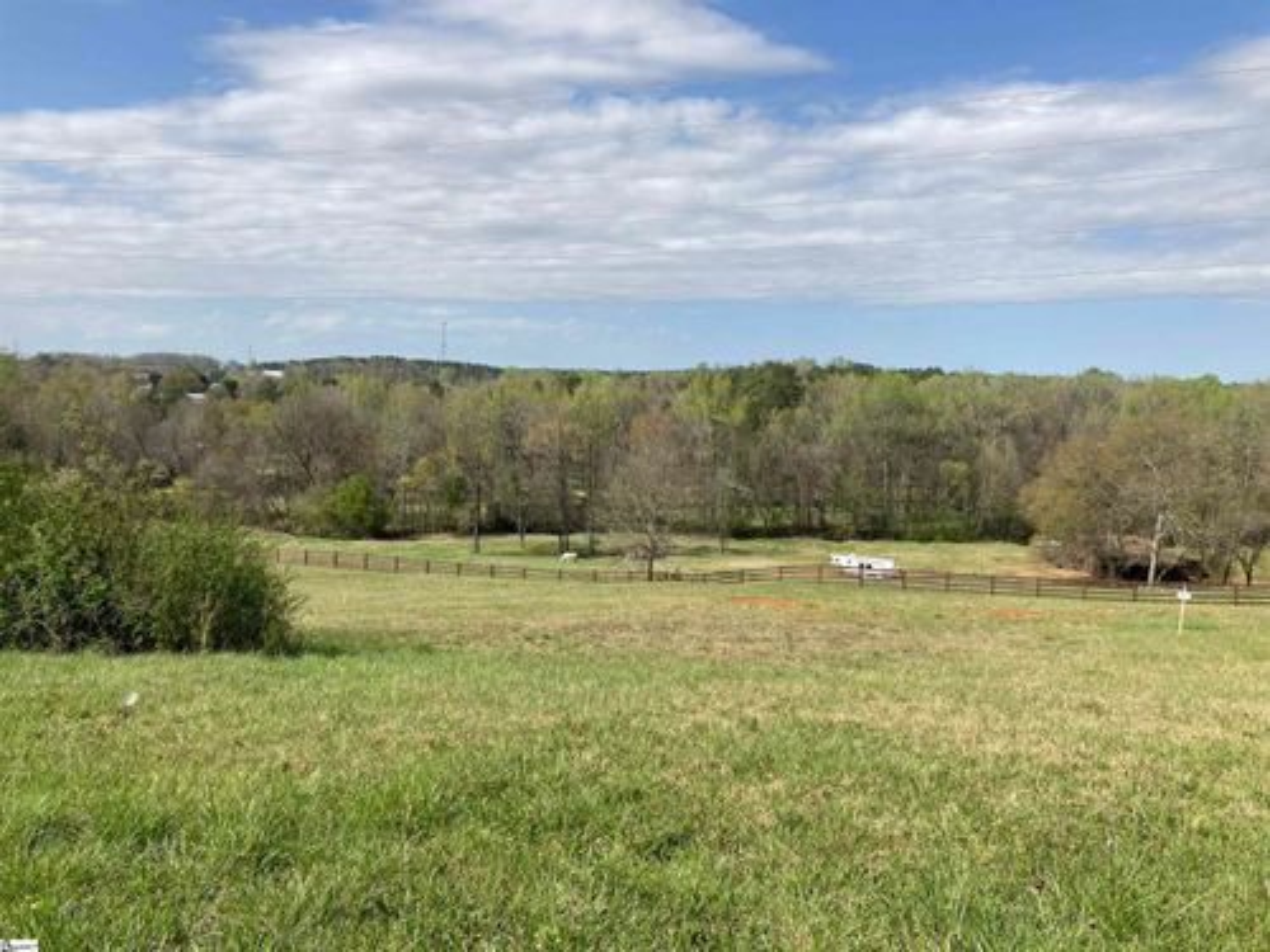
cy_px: 476
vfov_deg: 49.7
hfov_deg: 63.4
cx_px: 635
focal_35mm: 28
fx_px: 1027
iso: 20
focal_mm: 3.99
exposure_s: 1/2404
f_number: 1.8
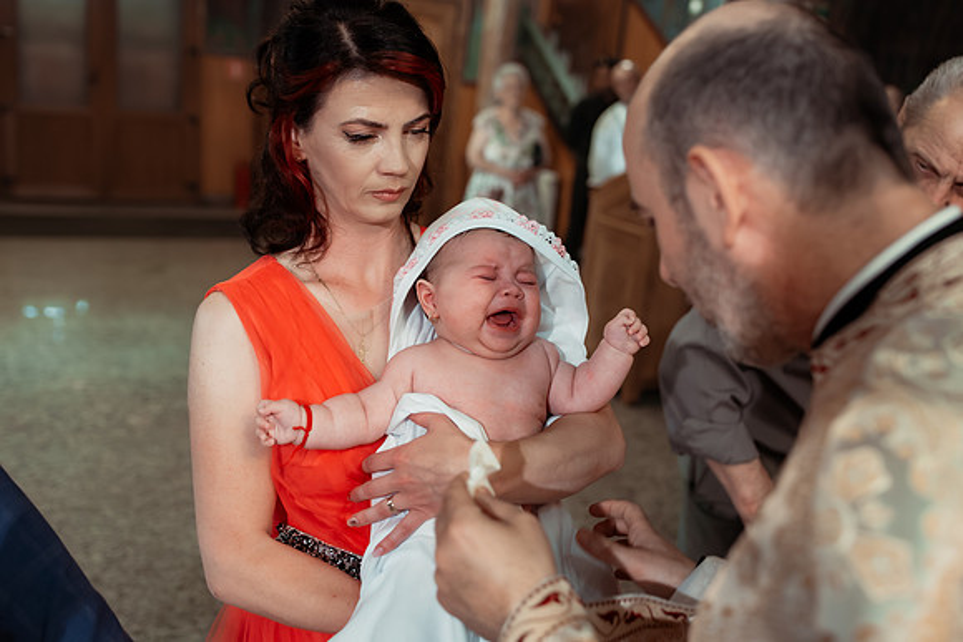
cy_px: 321
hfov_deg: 54.4
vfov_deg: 37.9
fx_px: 936
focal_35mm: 35
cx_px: 482
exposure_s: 1/160
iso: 1600
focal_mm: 35
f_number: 2.8
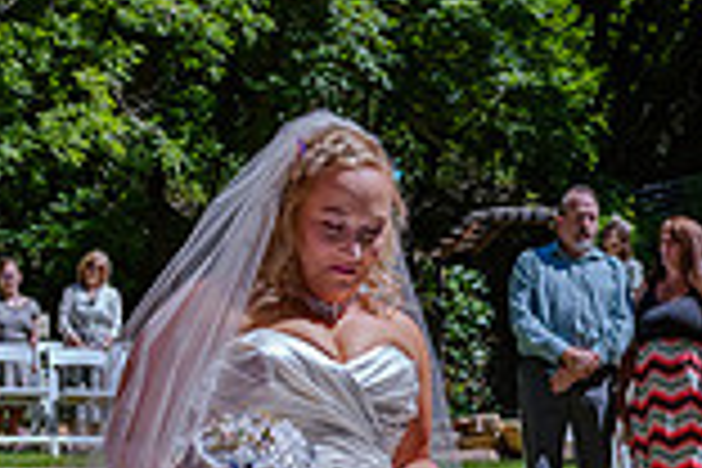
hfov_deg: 22.8
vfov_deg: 15.0
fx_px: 1735
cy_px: 511
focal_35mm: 89
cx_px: 464
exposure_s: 1/500
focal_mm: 24
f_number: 6.3
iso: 160
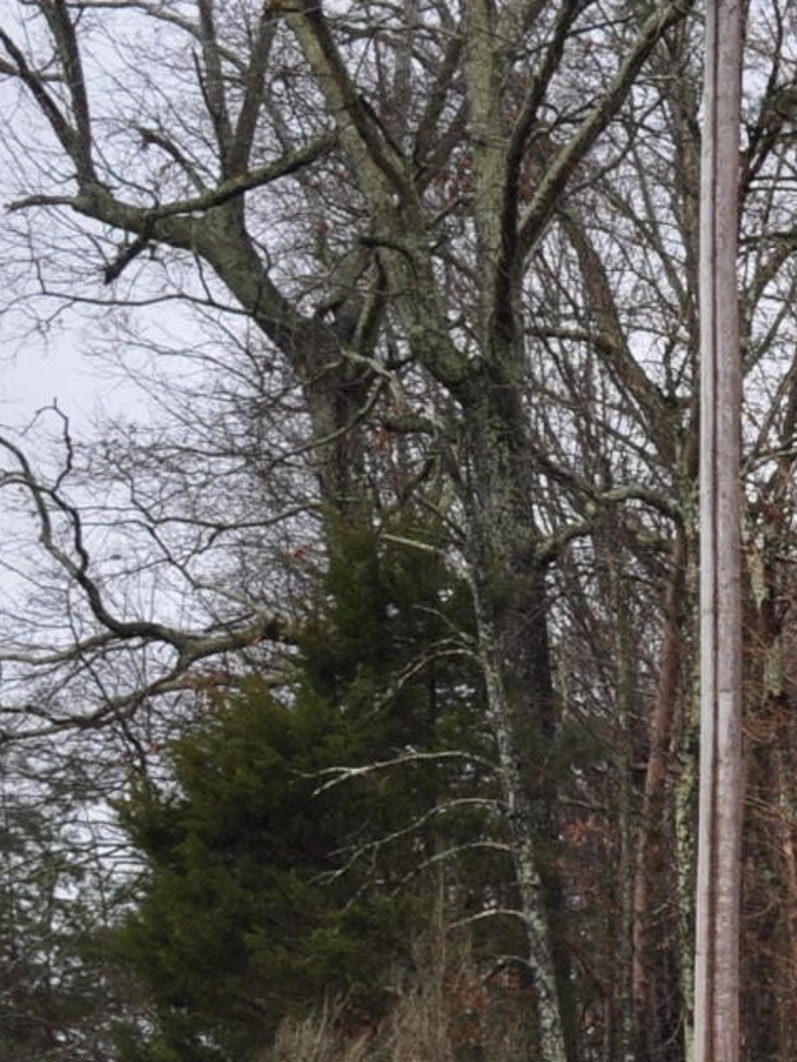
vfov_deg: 11.2
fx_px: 5399
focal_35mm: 176
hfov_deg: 7.9
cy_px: 841
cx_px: 1780
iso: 200
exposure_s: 1/200
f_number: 7.1
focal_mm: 26
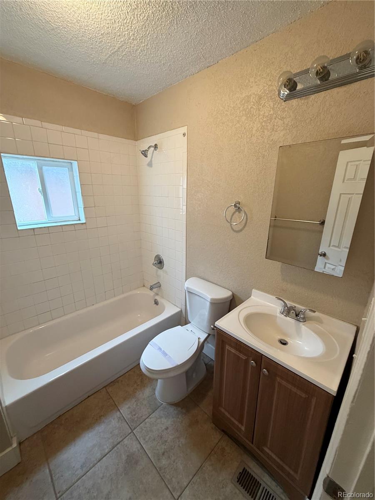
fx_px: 202
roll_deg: -1.3
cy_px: 250
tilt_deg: -16.5
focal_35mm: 14
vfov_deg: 102.1
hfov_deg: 85.7
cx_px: 188
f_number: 2.2
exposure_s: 1/60
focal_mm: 2.22
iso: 320
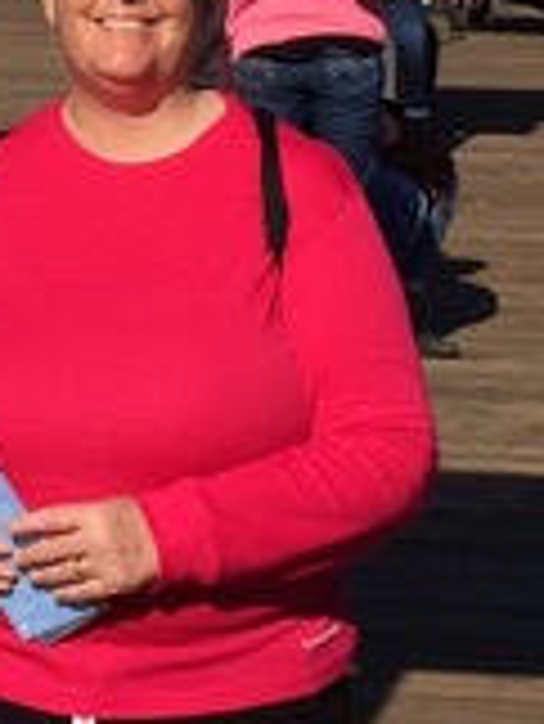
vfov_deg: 10.3
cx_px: -207
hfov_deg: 8.0
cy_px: -391
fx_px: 3850
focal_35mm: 184
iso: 32
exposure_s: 1/5650
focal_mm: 4.15
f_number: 2.2
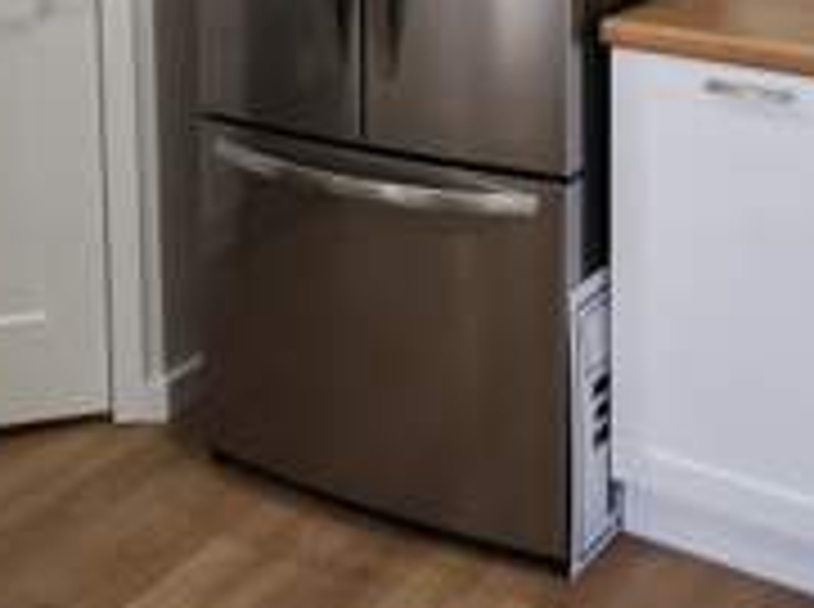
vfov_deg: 21.7
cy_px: -173
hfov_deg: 31.3
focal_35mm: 61
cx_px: 585
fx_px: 1432
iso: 80
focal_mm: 5.4
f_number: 1.8
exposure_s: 1/60
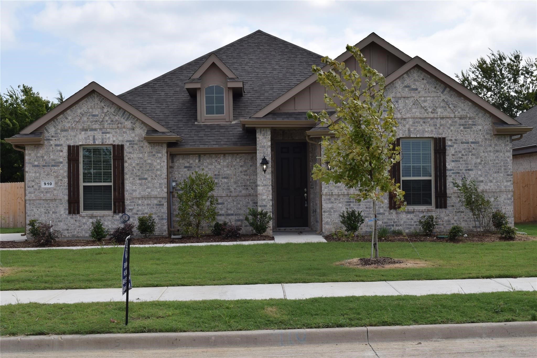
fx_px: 716
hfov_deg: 41.1
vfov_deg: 28.1
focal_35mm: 48
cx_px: 268
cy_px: 179
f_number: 10
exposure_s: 1/400
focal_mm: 32
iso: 200
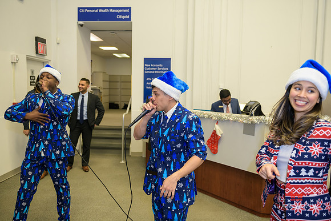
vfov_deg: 45.0
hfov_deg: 63.6
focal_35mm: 29
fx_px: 267
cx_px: 166
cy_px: 110
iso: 1000
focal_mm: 29
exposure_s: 1/125
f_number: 3.2
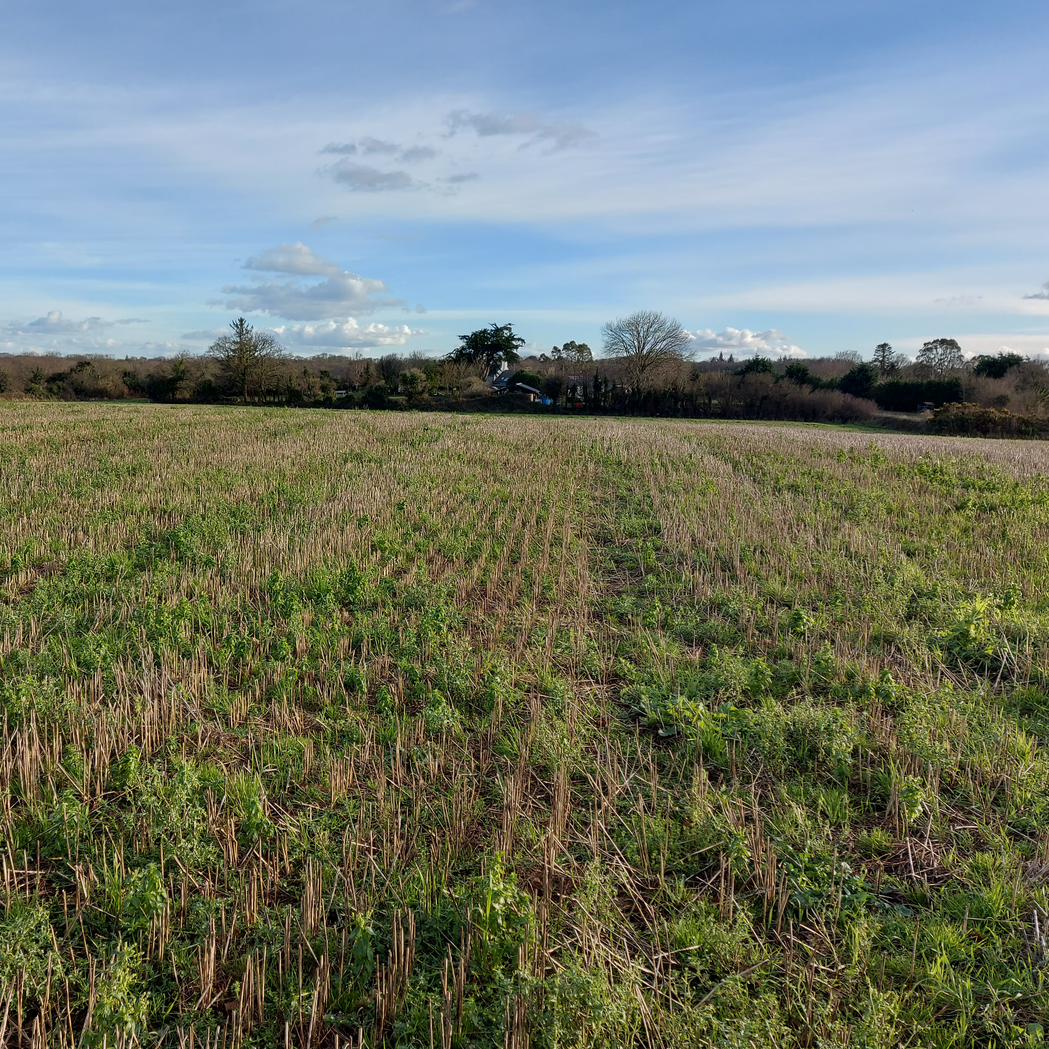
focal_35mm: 29
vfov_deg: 55.6
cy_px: 524
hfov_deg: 54.8
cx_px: 372
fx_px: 994
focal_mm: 5.23
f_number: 1.8
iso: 32
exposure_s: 1/436
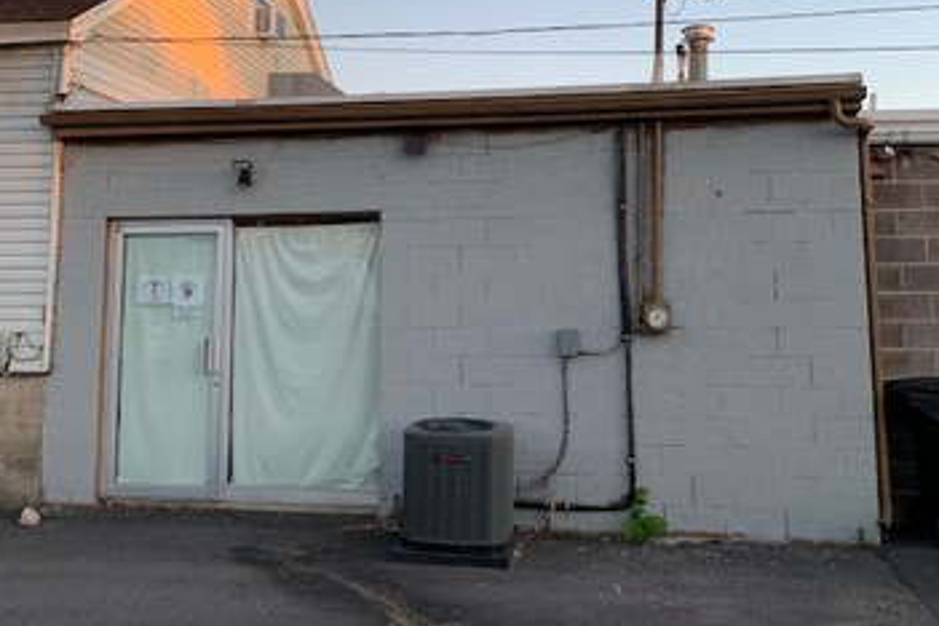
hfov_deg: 51.9
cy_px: 177
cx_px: 460
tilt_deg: +6.7
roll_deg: +0.5
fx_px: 965
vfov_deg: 35.3
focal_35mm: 37
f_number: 1.8
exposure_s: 1/136
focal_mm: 4.25
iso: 25
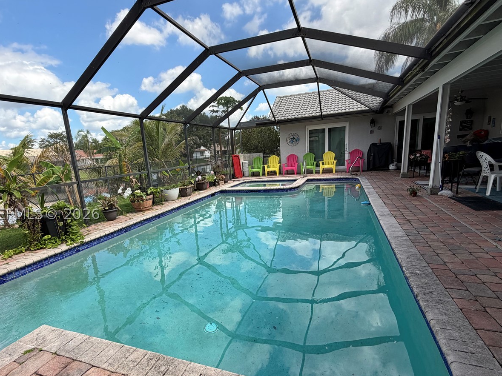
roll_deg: +4.3
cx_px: 230
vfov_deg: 68.4
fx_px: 276
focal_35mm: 19
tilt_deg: -12.1
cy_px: 214
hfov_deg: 84.5
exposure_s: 1/574
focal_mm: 2.22
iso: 40
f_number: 2.2
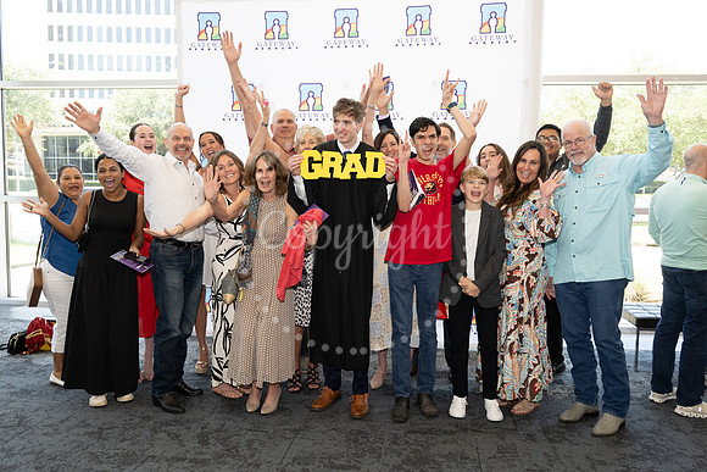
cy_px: 225
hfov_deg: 60.6
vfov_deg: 42.6
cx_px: 354
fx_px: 605
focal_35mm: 31
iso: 800
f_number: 5.6
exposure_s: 1/200
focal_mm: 28.5
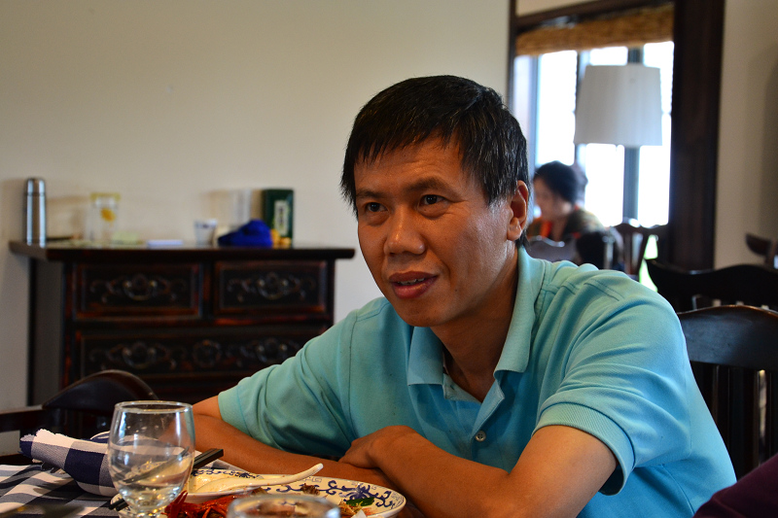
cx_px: 389
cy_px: 259
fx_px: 1556
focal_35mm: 72
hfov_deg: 28.1
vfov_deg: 18.9
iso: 900
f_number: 7.1
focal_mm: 48
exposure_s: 1/30
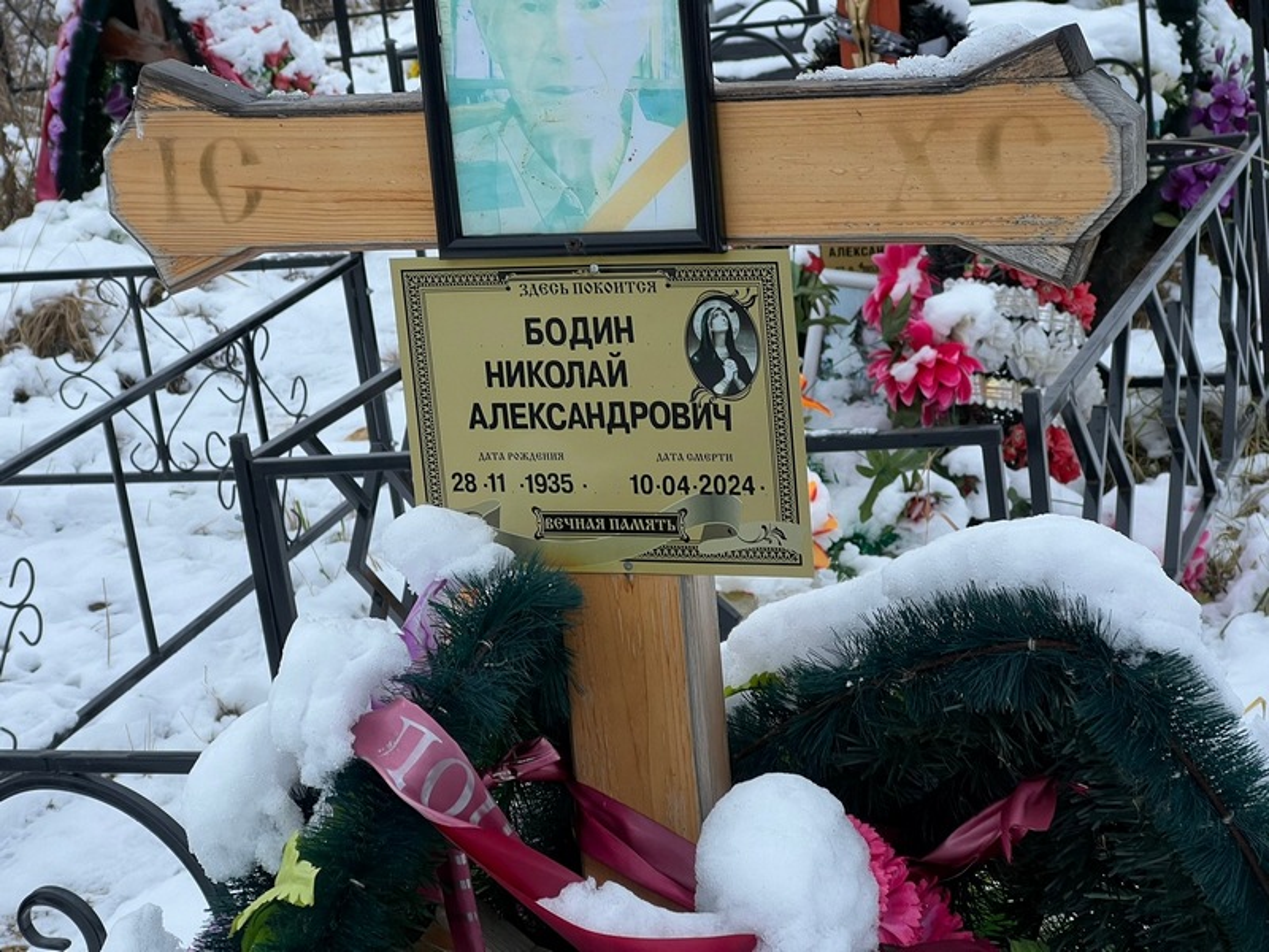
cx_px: 634
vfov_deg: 19.1
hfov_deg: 25.3
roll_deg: +7.9
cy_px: 476
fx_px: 2823
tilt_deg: -13.1
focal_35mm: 77
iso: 32
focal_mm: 9
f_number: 2.8
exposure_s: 1/99
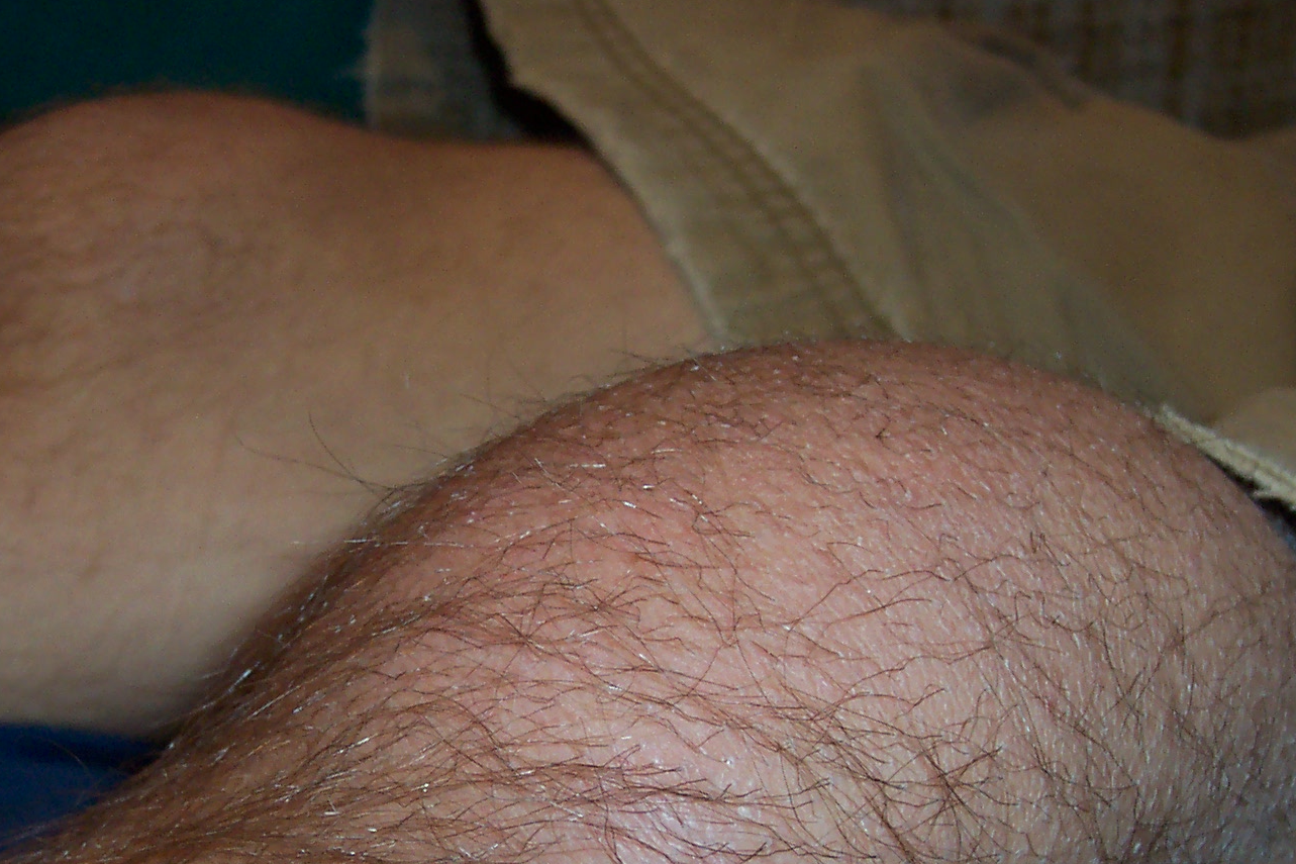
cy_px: 688
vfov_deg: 21.0
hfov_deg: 31.3
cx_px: 504
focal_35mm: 64
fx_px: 2304
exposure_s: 1/30
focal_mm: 8
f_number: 2.8
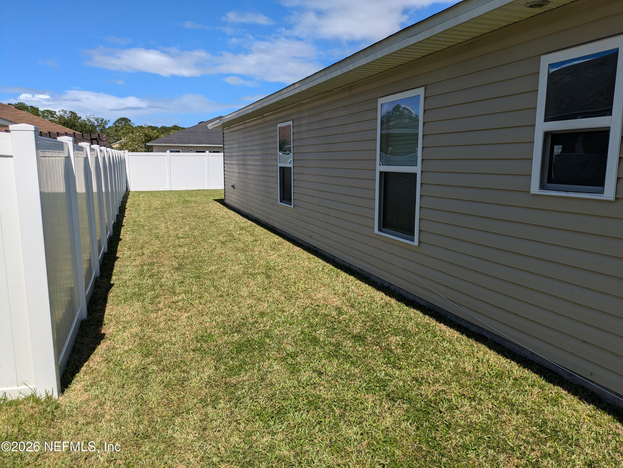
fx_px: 450
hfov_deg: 69.4
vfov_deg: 54.9
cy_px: 234
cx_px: 312
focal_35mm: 25
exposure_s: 1/3559
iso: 50
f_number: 1.89
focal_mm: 5.43
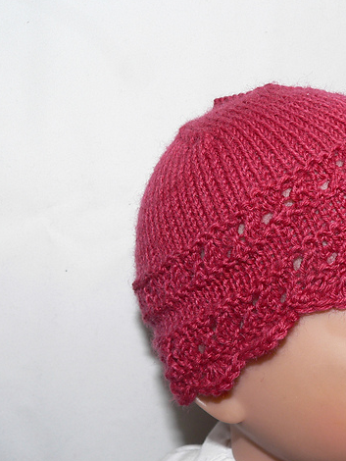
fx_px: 652
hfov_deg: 29.0
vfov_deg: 38.9
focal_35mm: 49
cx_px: 277
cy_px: 230
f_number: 4
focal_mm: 6
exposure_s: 1/30
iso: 100
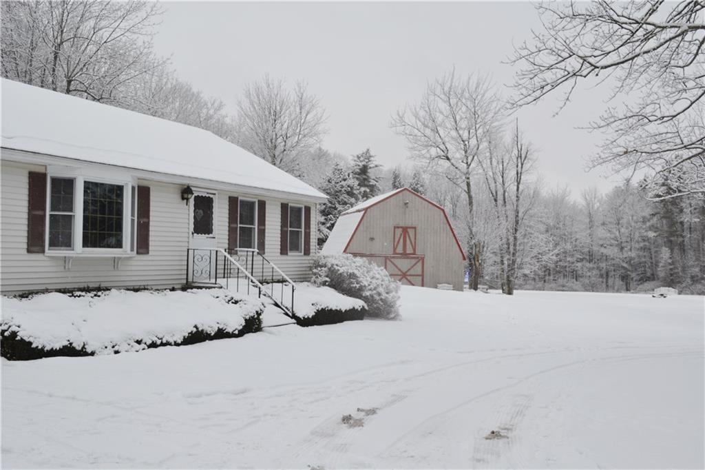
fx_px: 763
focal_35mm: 39
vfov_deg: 34.2
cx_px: 352
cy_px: 235
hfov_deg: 49.6
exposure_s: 1/200
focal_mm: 26
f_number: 7.1
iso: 100
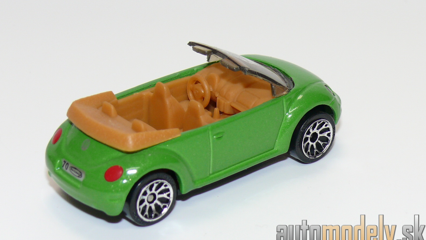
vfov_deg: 9.9
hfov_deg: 17.4
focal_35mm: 123
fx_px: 1390
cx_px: 214
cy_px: 94
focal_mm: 14.2
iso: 100
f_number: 4
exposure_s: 1/30
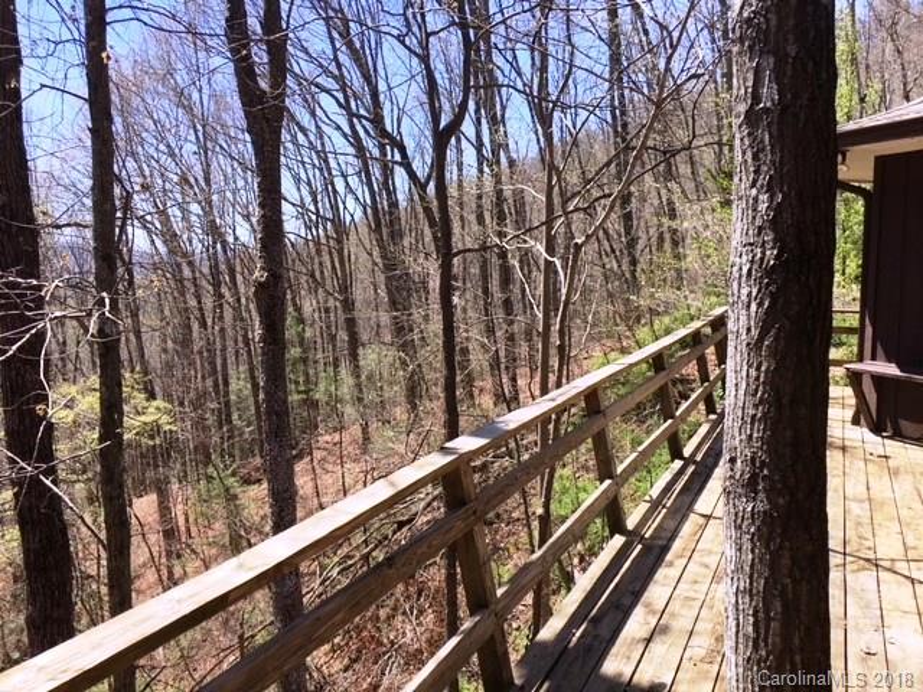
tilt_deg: -5.0
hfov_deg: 61.7
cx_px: 462
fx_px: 773
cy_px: 346
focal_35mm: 29
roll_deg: +0.4
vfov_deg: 48.2
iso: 25
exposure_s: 1/864
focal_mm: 4.15
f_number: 2.2
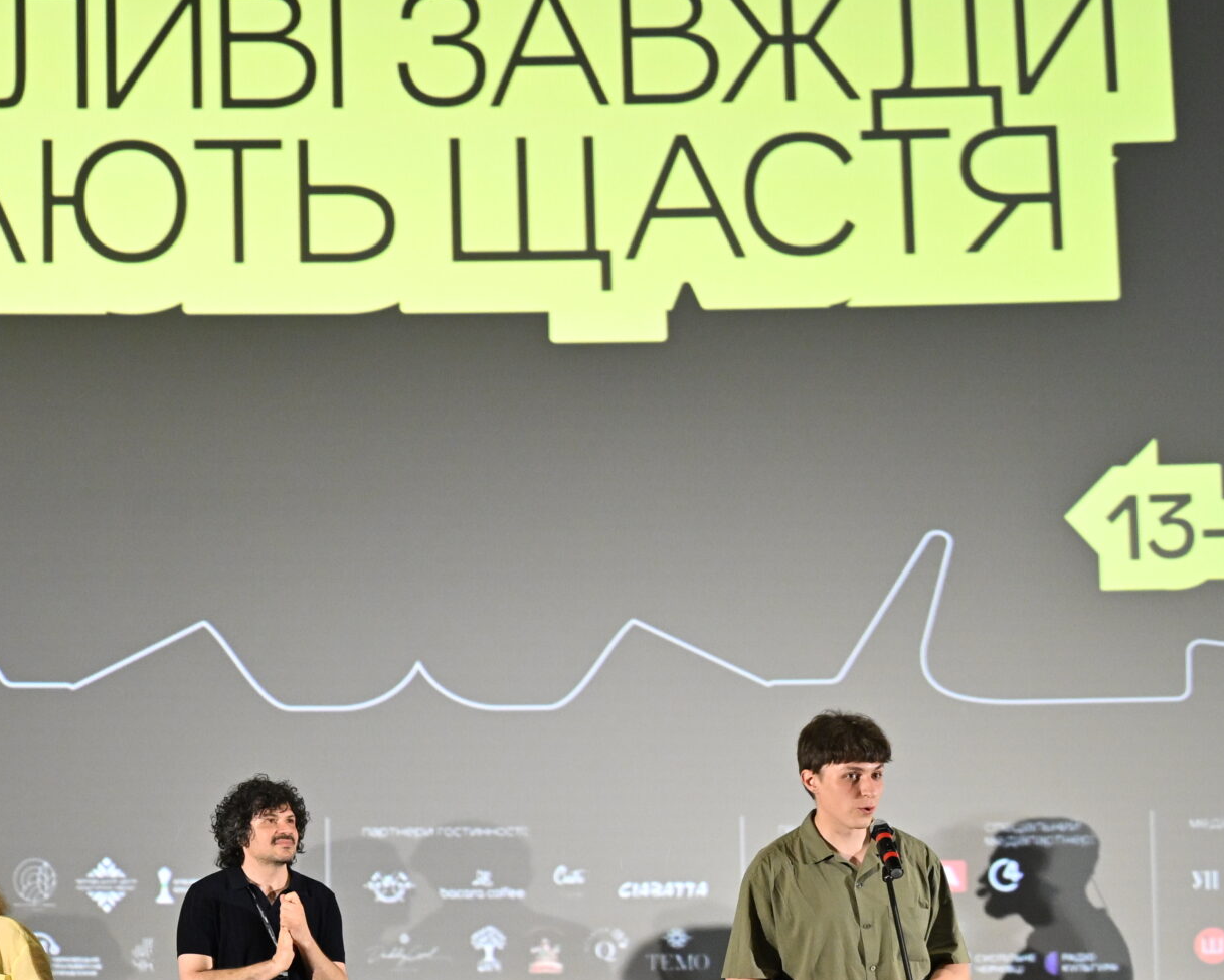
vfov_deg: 19.8
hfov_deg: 23.5
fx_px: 2790
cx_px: -54
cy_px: 734
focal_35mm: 77
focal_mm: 39
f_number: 4
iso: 3200
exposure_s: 1/80
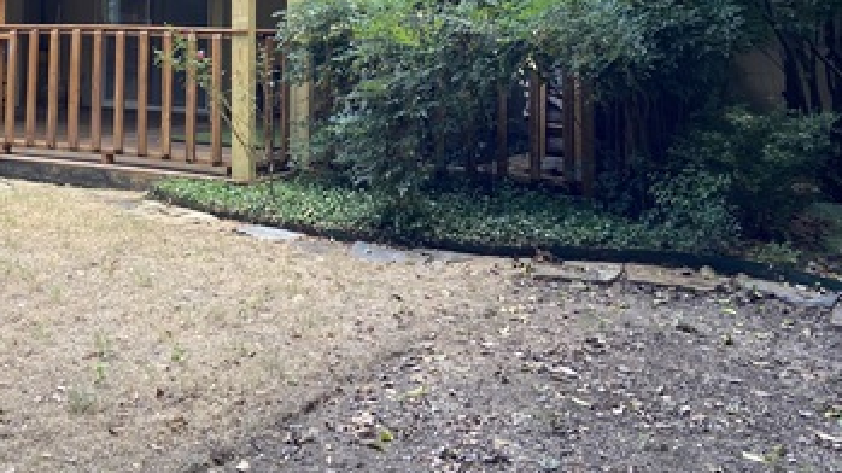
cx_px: 328
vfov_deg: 22.0
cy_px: -24
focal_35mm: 52
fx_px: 1161
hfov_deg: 39.7
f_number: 1.8
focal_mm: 4.25
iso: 32
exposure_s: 1/166
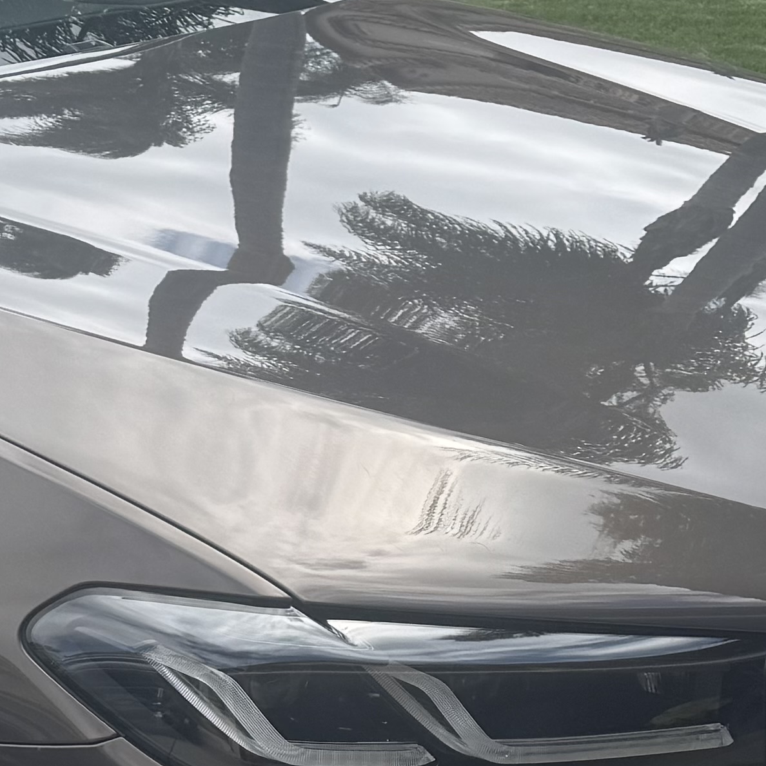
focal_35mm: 102
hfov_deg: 16.6
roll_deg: -0.9
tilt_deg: -23.9
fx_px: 2554
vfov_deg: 16.9
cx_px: -46
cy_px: 634
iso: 80
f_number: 1.78
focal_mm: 6.76
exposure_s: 1/2506
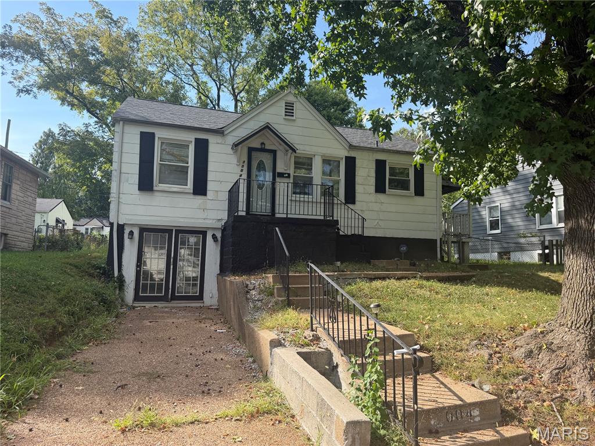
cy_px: 223
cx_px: 298
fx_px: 413
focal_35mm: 24
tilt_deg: +5.9
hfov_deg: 71.6
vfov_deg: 56.8
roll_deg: -0.6
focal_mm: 6.76
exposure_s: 1/2703
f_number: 1.78
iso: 100
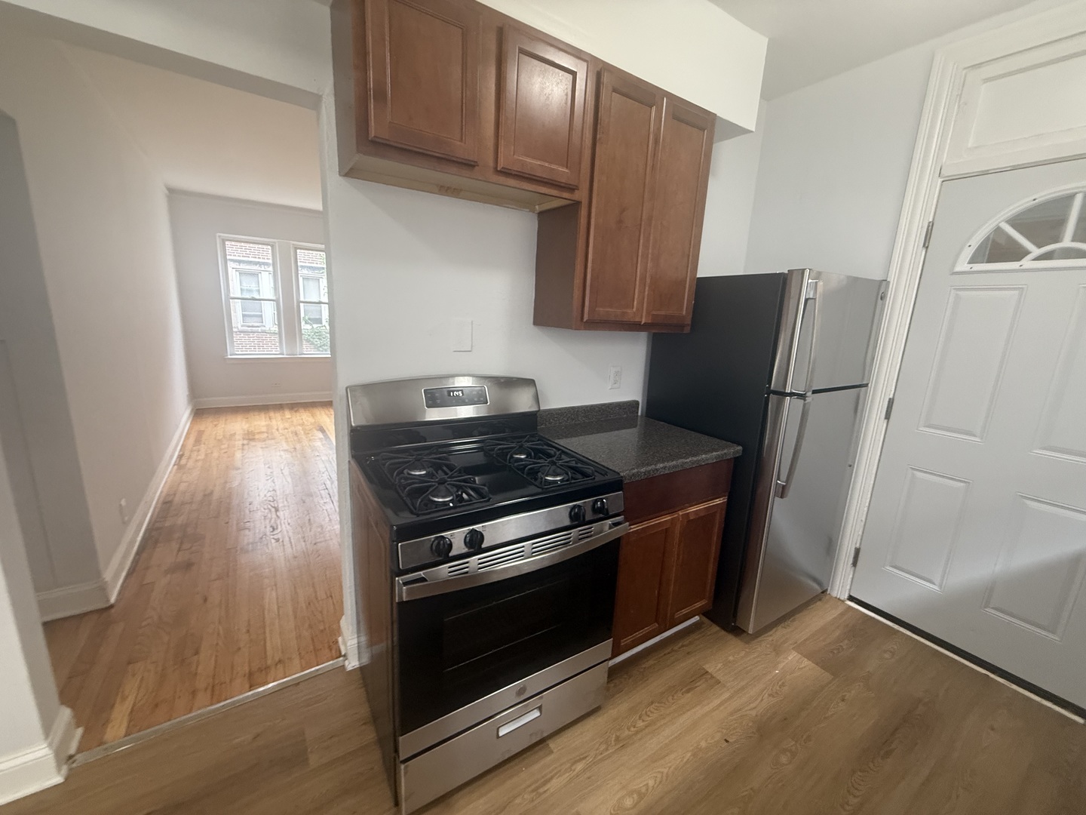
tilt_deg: -7.6
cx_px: 543
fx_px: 439
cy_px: 408
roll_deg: -3.1
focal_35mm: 14
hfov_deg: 102.1
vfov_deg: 85.7
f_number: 2.2
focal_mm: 2.22
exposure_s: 1/60
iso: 250
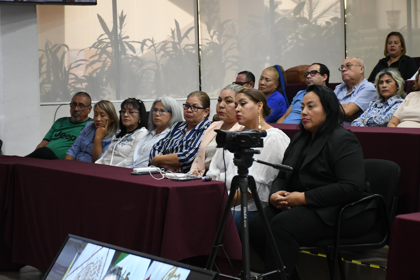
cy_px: 140
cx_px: 210
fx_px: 1085
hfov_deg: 21.9
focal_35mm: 93
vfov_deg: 14.7
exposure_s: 1/100
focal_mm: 62
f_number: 5.6
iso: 5000
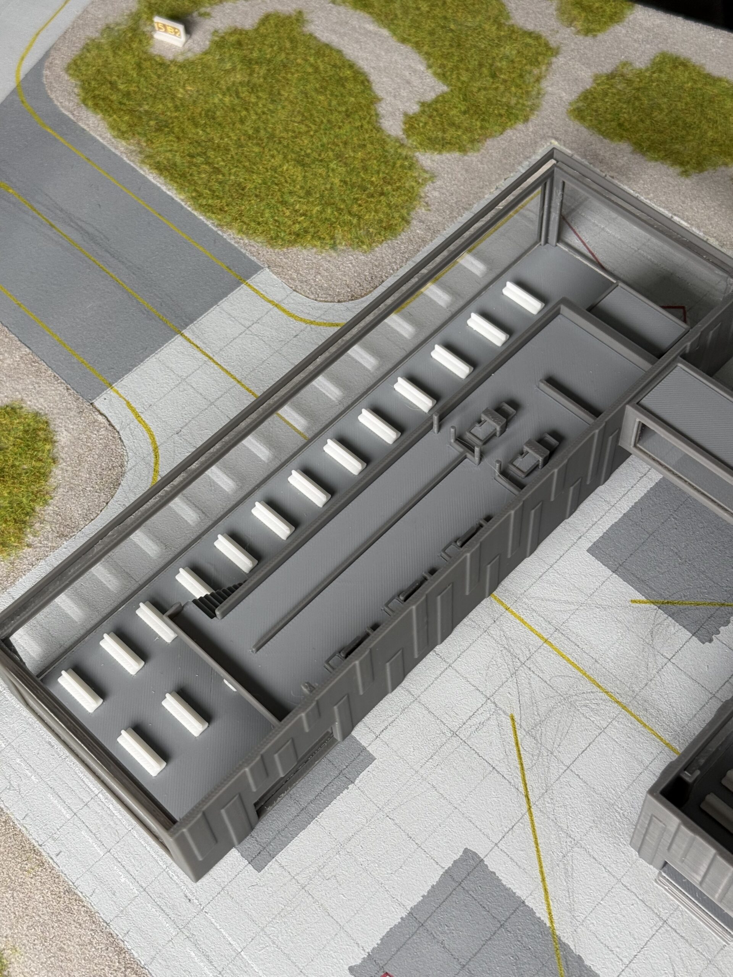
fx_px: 1355
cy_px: 488
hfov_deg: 30.3
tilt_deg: -57.9
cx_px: 366
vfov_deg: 39.7
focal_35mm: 48
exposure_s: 1/81
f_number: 1.78
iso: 100
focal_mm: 6.76
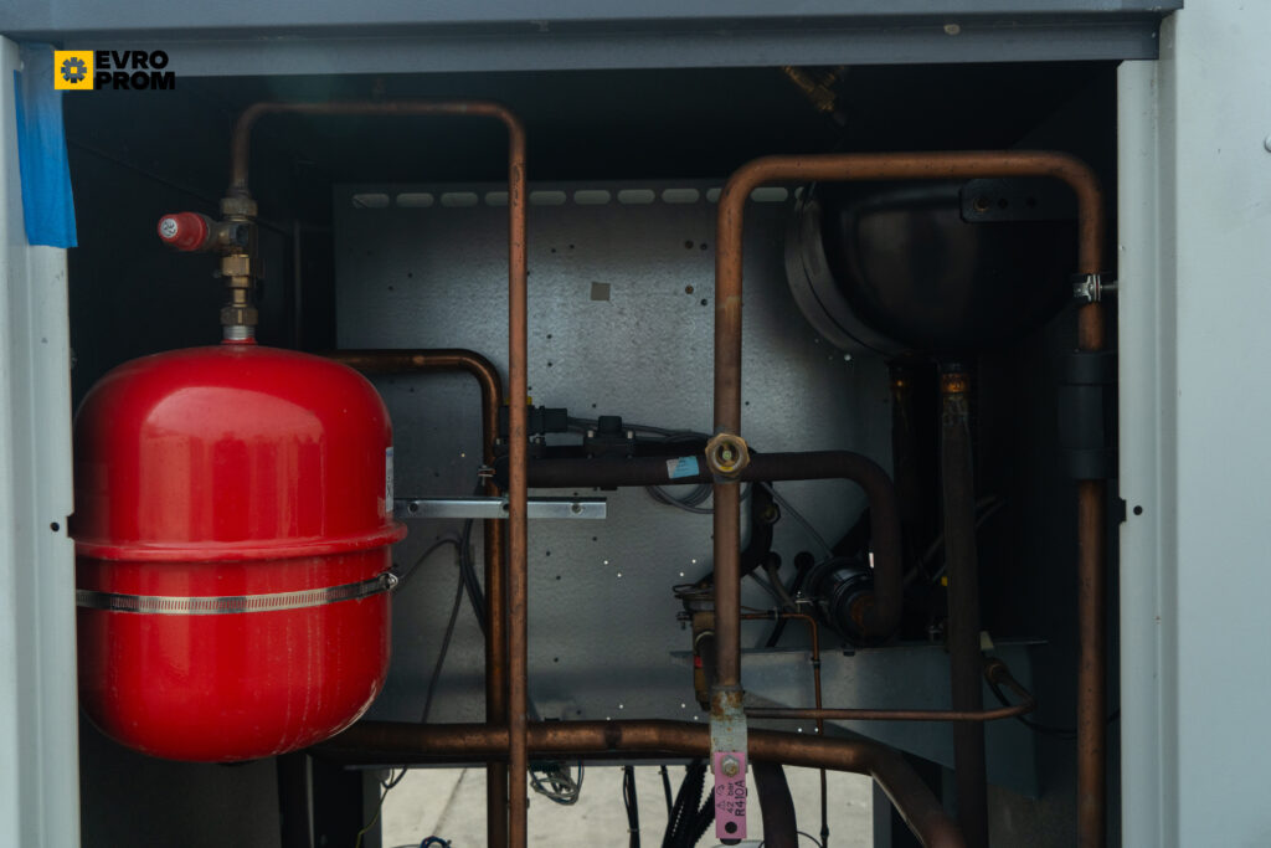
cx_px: 636
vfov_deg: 40.0
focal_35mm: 33
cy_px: 424
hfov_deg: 57.2
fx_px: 1165
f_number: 8
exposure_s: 1/160
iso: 640
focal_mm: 33
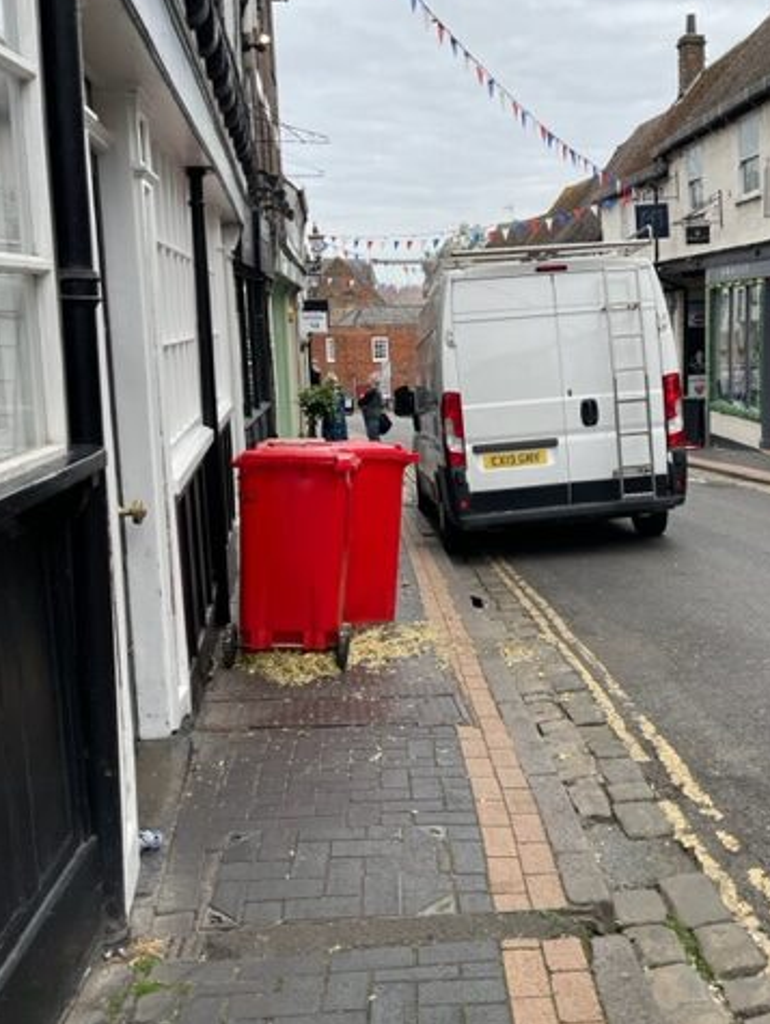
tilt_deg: -7.8
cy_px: 448
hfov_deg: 40.3
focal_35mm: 35
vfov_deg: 52.5
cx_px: 505
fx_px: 1037
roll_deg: +1.8
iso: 32
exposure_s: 1/717
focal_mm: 5.1
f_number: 1.6
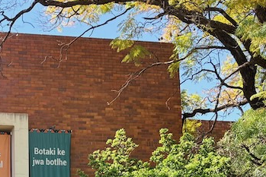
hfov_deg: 20.7
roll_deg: +1.1
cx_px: -36
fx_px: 687
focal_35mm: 93
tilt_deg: +8.6
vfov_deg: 14.1
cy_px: 233
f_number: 1.6
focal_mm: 5.96
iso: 64
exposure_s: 1/840
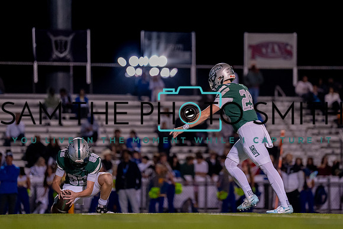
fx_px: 2395
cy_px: 103
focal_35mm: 251
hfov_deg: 8.2
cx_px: 212
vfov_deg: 5.5
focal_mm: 200
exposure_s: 1/1000
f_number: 2.8
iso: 5000
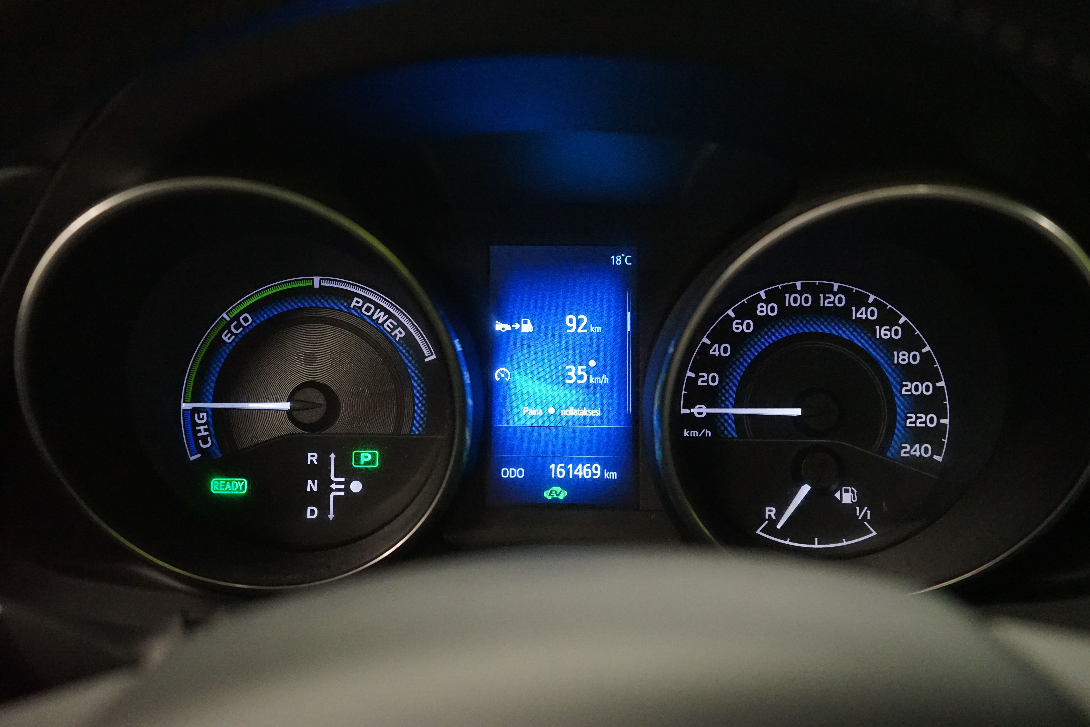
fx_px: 1090
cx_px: 545
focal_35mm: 36
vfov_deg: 36.9
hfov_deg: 53.1
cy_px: 364
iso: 6400
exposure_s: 1/60
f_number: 4
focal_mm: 36
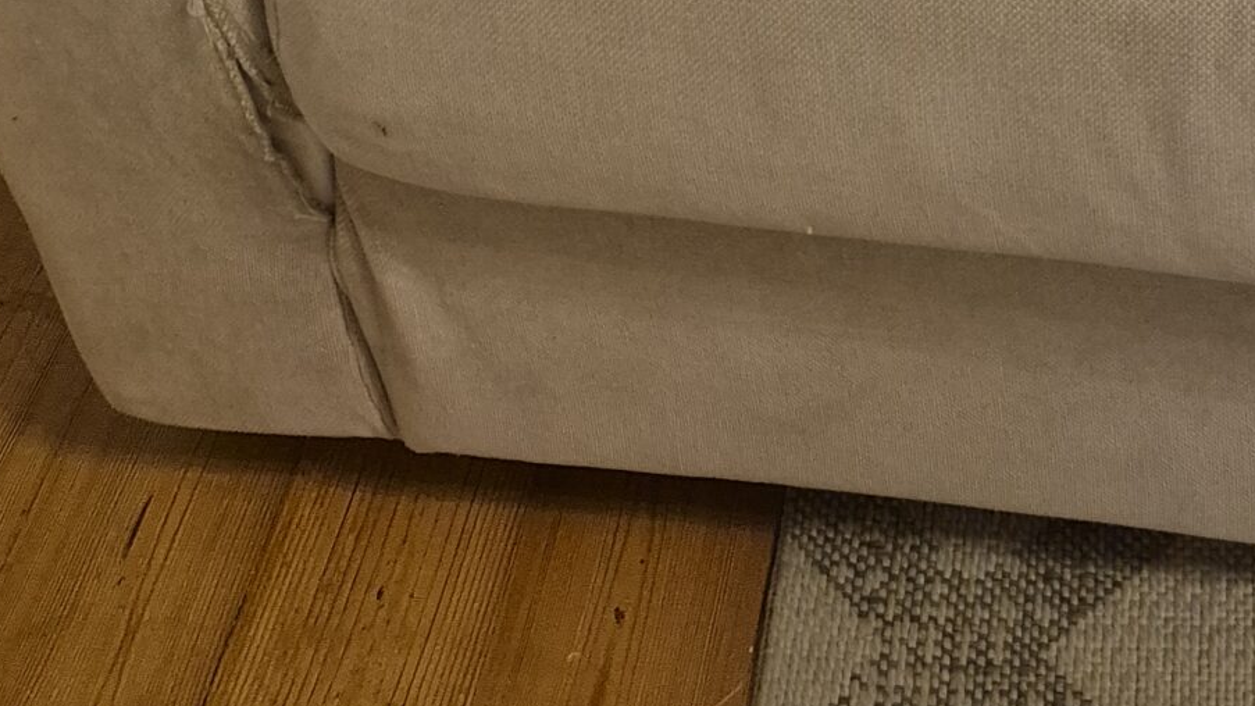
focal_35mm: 71
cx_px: 1049
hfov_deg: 28.9
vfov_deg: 13.8
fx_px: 2363
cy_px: -809
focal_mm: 5.4
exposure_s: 1/60
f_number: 1.8
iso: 1250
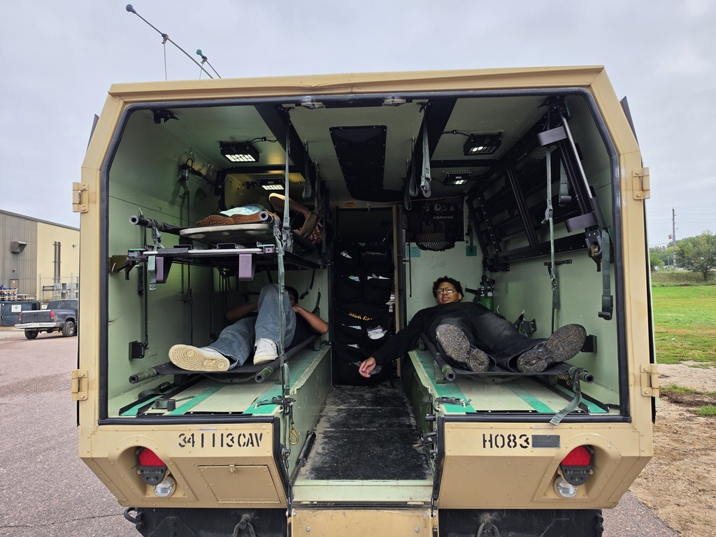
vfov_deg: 58.9
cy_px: 268
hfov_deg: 73.9
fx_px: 476
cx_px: 358
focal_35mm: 23
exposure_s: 1/2296
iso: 64
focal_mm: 6.5
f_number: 1.4
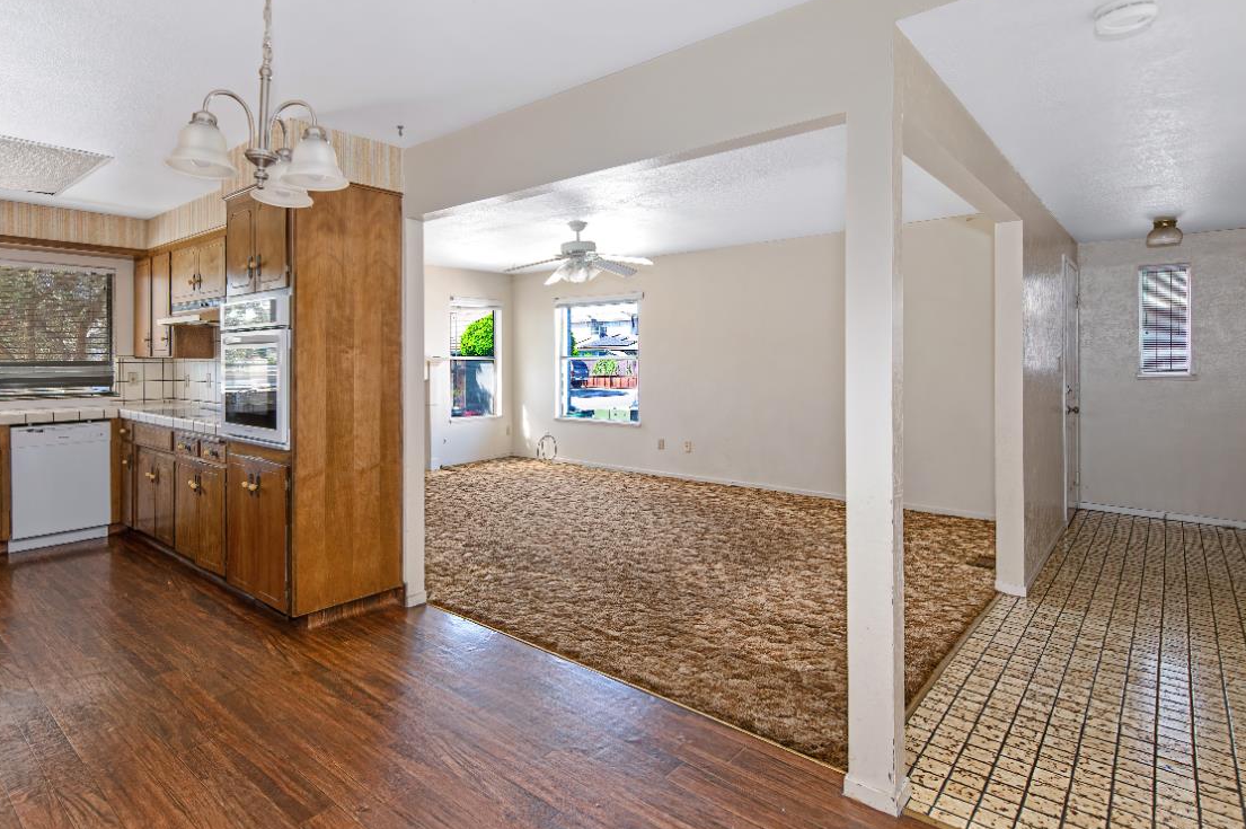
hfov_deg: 85.5
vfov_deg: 64.1
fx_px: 657
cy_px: 350
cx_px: 477
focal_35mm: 19
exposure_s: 1/60
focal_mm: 14
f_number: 4
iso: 560
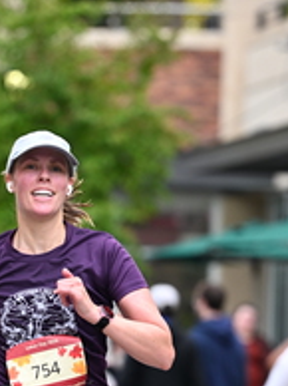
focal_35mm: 341
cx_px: 84
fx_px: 3791
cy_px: 298
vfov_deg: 5.8
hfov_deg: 4.3
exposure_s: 1/2000
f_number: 2.8
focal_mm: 125
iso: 640
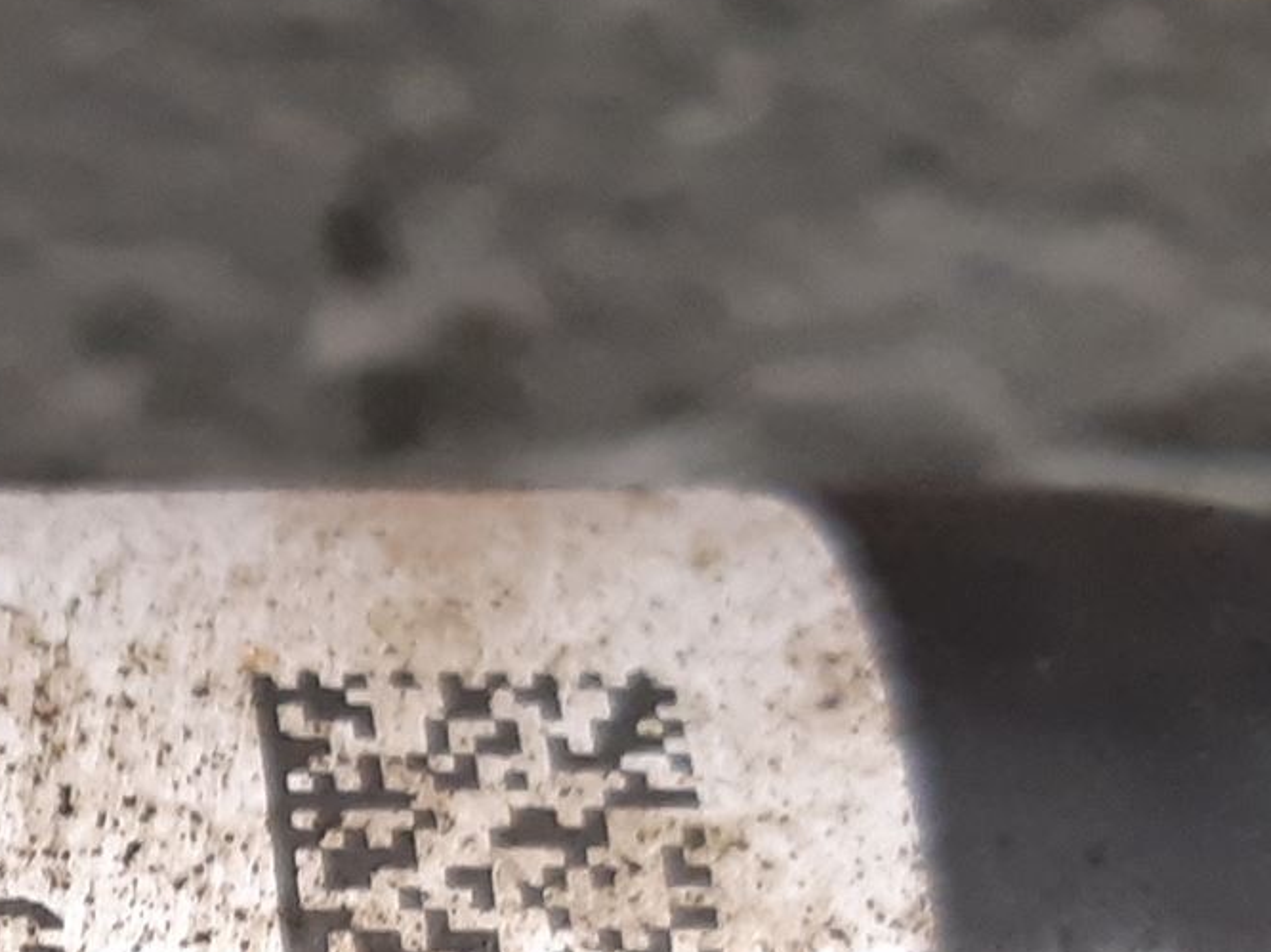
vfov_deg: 17.7
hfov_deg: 20.6
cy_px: 1101
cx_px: -668
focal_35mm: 80
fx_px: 2936
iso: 160
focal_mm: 3.93
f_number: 1.7
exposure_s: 1/50
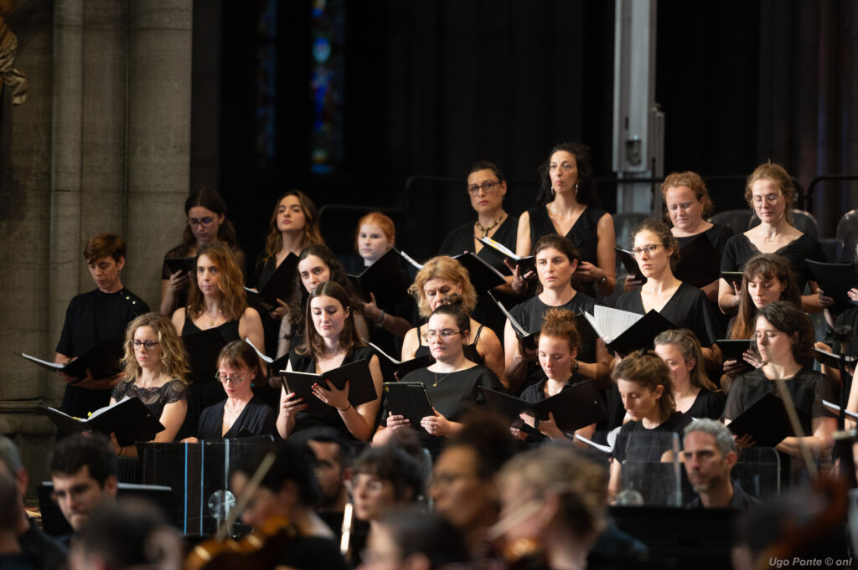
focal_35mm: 200
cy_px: 285
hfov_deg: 10.3
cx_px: 429
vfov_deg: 6.9
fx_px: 4763
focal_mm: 200
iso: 2000
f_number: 2.8
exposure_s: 1/500
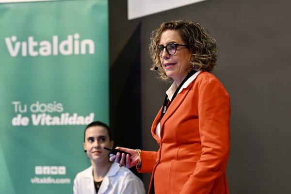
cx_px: 146
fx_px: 687
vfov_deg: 16.1
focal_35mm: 85
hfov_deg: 23.9
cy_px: 97
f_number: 2.8
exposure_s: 1/200
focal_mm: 85
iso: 1600
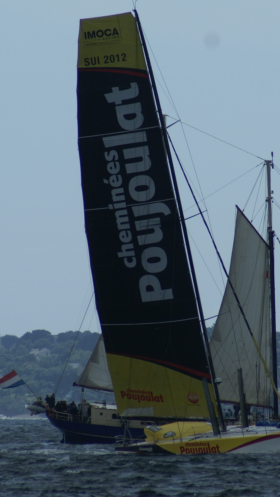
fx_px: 10897
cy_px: 261
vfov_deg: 2.6
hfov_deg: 1.5
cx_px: 247
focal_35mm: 826
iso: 100
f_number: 9
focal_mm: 300
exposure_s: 1/640
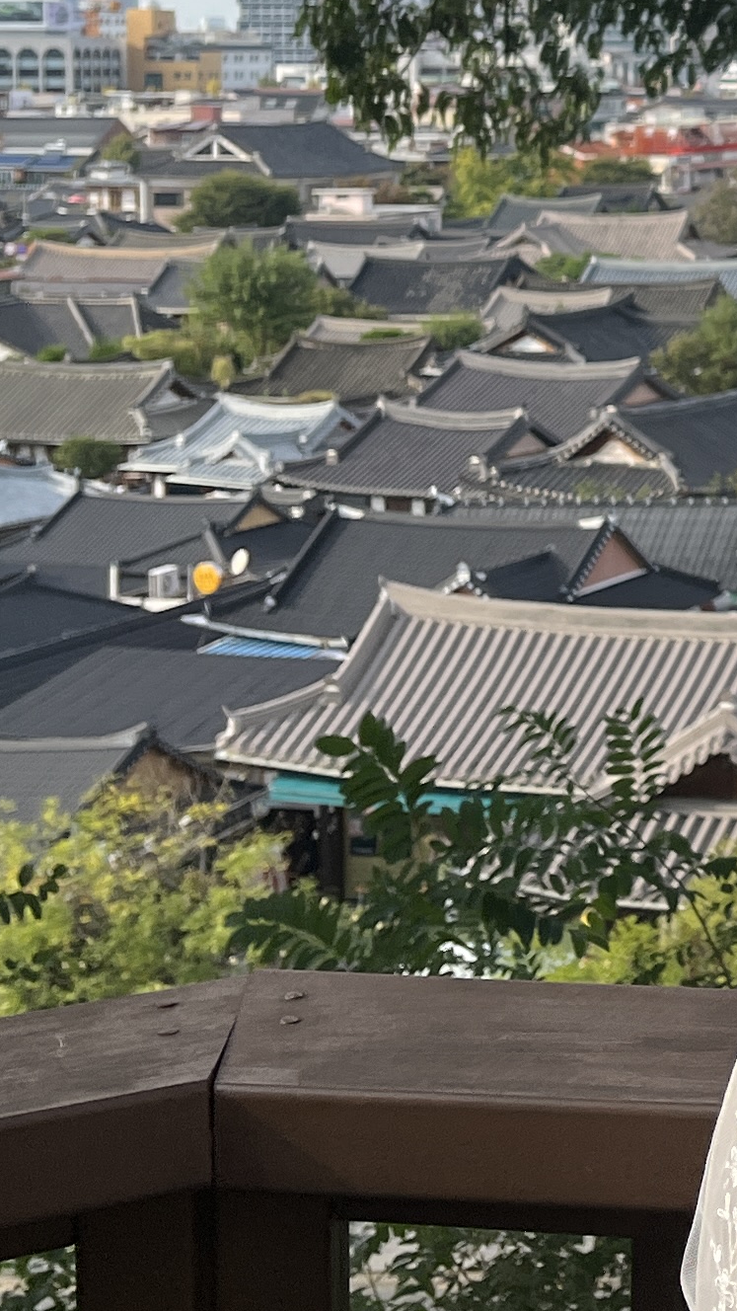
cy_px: 176
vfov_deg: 24.2
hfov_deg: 12.9
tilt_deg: -2.1
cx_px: 1279
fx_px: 2988
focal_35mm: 86
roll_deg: +0.4
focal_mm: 5.1
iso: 50
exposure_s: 1/1776
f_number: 1.6
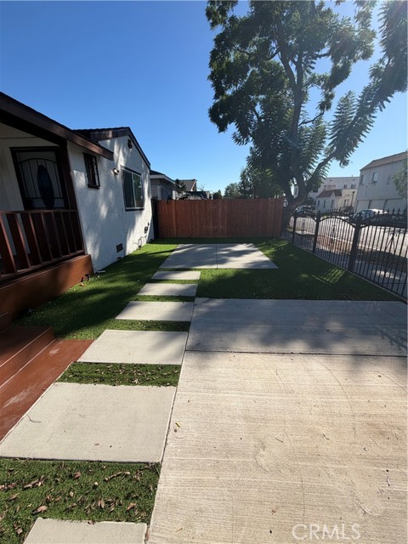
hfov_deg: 85.7
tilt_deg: -15.6
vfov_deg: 102.1
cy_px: 272
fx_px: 220
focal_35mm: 14
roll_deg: +1.8
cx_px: 204
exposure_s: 1/820
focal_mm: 2.22
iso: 20
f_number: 2.2
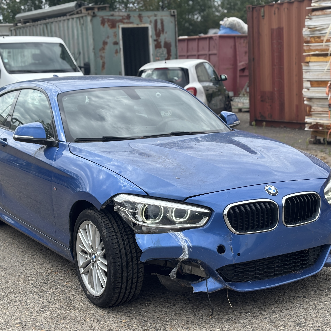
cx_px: 159
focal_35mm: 62
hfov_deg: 27.7
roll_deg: +3.2
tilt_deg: -7.9
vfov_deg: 27.7
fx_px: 671
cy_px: 167
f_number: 1.6
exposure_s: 1/1783
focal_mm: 5.96
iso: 32
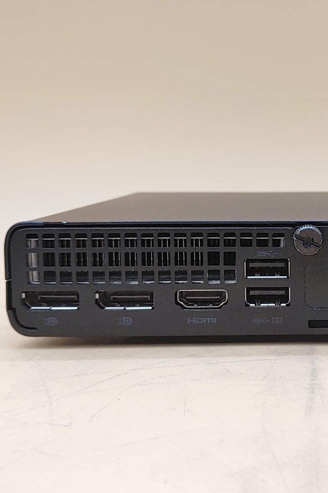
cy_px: 247
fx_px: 779
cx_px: 306
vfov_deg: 35.1
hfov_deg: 23.1
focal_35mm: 57
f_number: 1.8
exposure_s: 1/79
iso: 50
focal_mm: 4.36
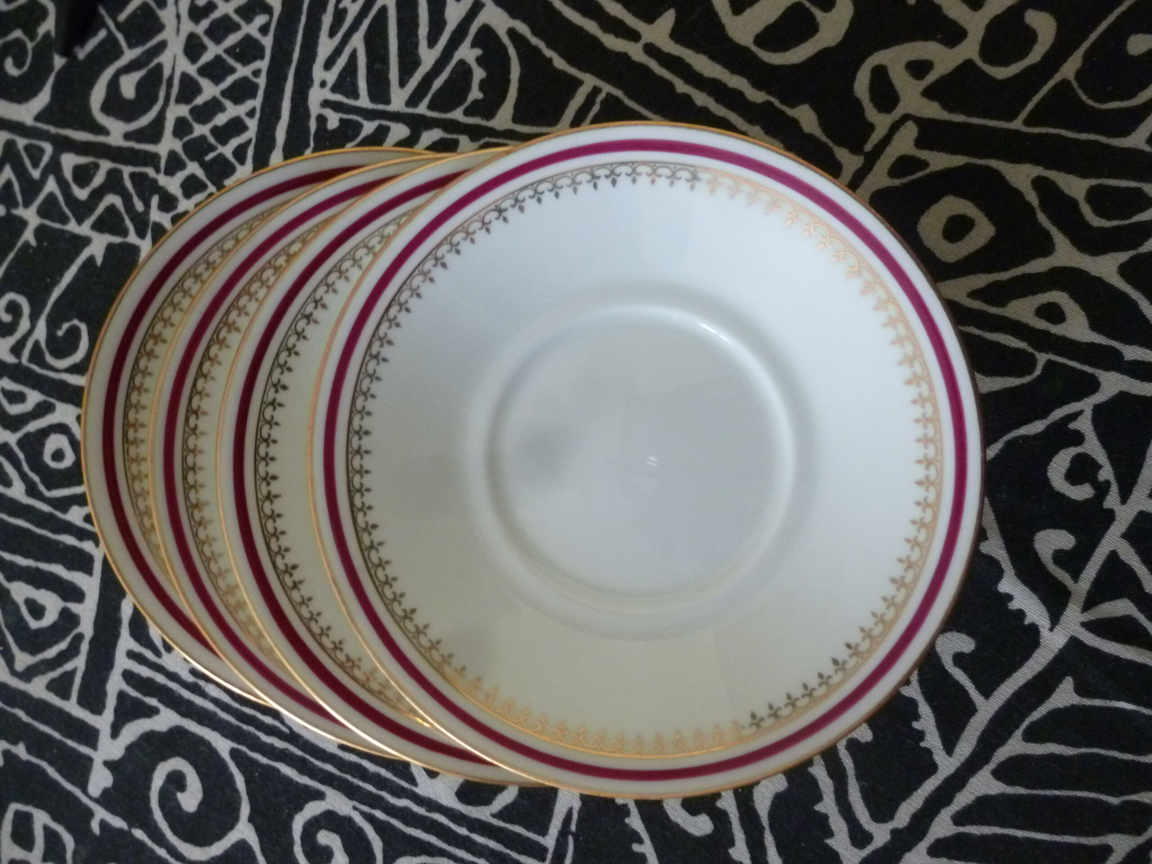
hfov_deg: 69.4
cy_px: 432
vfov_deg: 54.9
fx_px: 832
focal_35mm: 25
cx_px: 576
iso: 400
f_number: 3.1
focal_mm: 4.5
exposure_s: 1/15
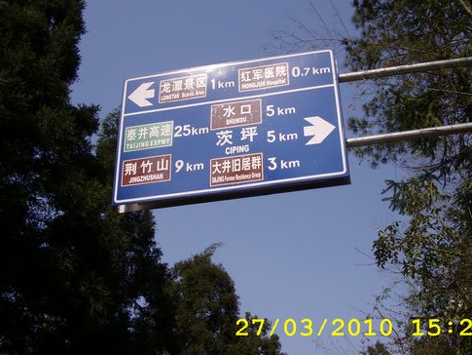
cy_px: 160
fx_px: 464
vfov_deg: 41.8
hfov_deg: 53.9
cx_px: 247
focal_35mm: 34
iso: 71
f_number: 4.1
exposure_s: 1/1188
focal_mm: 5.8
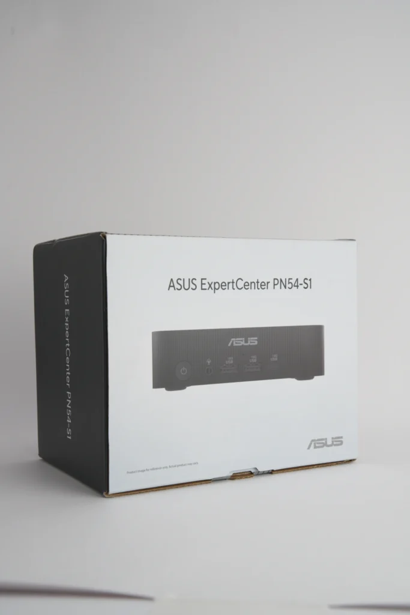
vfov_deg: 42.7
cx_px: 205
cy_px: 308
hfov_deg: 29.3
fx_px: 786
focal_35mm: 46
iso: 160
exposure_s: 1/100
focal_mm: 46
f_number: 11
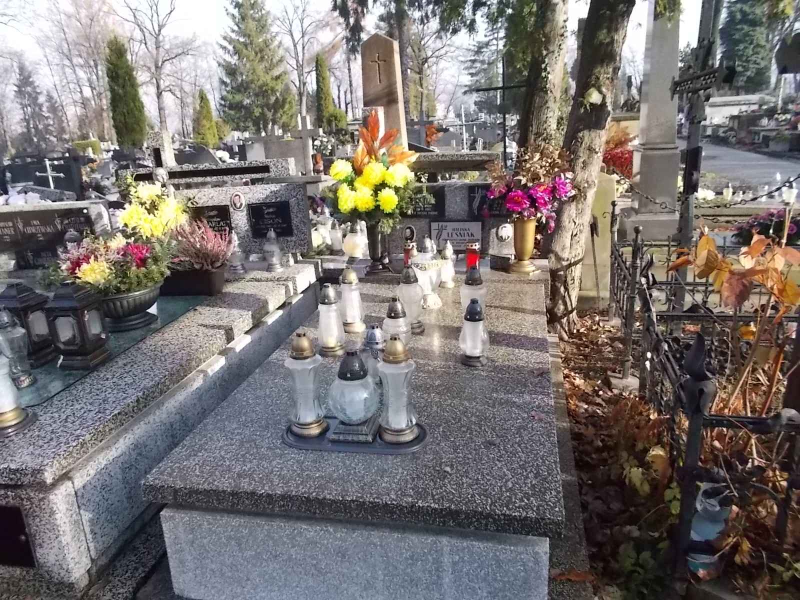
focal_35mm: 26
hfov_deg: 67.3
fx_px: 601
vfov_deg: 53.1
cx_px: 400
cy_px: 300
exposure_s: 1/160
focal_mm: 4.6
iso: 400
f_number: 8
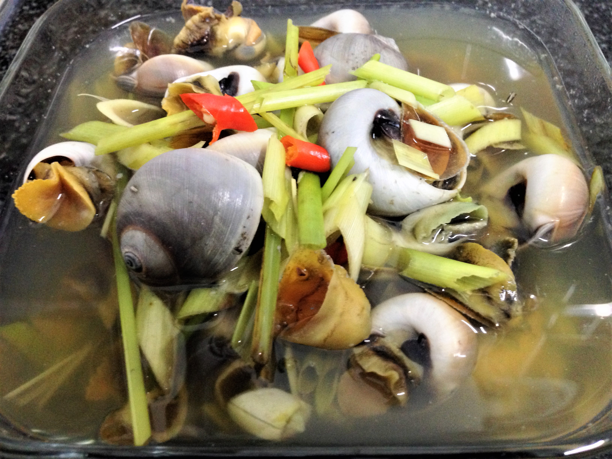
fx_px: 583
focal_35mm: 33
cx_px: 306
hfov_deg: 55.4
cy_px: 230
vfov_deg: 42.9
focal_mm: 4.12
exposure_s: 1/17
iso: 320
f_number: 2.4
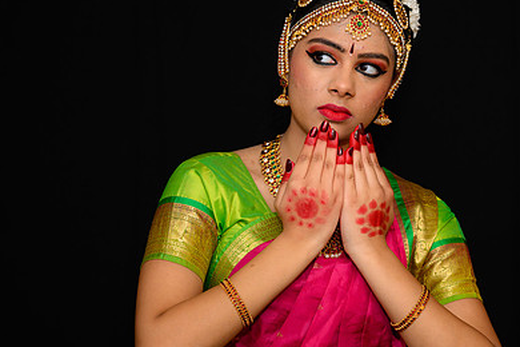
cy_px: 135
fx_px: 1502
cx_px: 329
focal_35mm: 104
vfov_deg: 13.2
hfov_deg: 19.6
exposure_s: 1/125
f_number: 5
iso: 640
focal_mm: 70
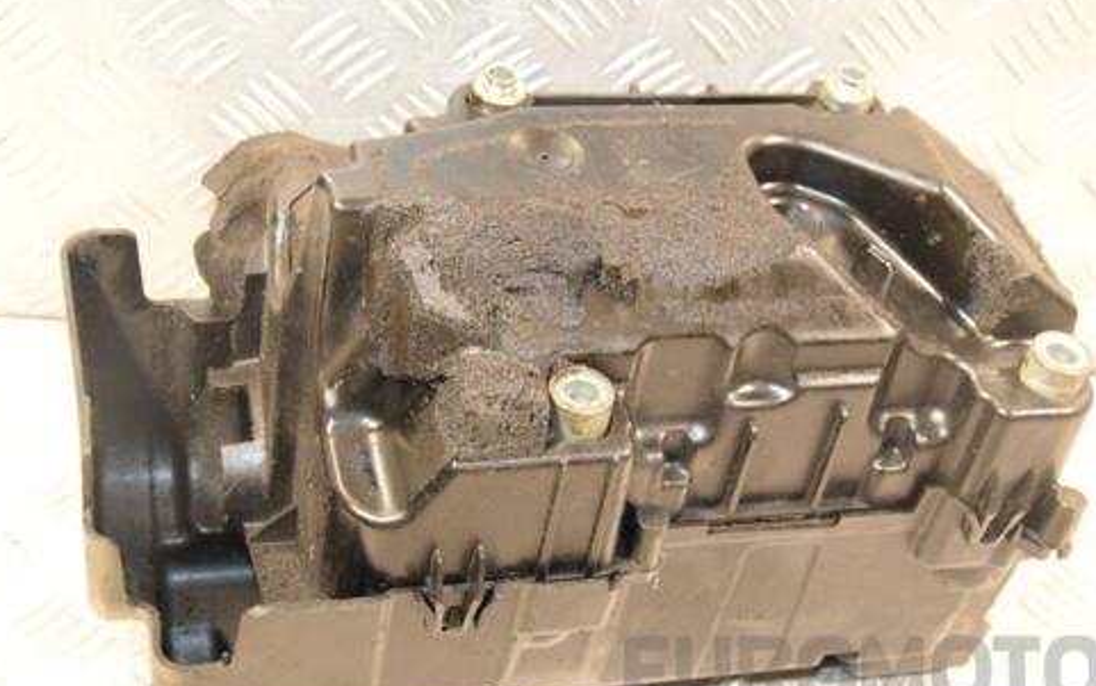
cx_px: 581
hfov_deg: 33.5
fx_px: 1823
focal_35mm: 61
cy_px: 367
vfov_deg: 21.3
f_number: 5.6
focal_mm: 32
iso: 1600
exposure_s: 1/80
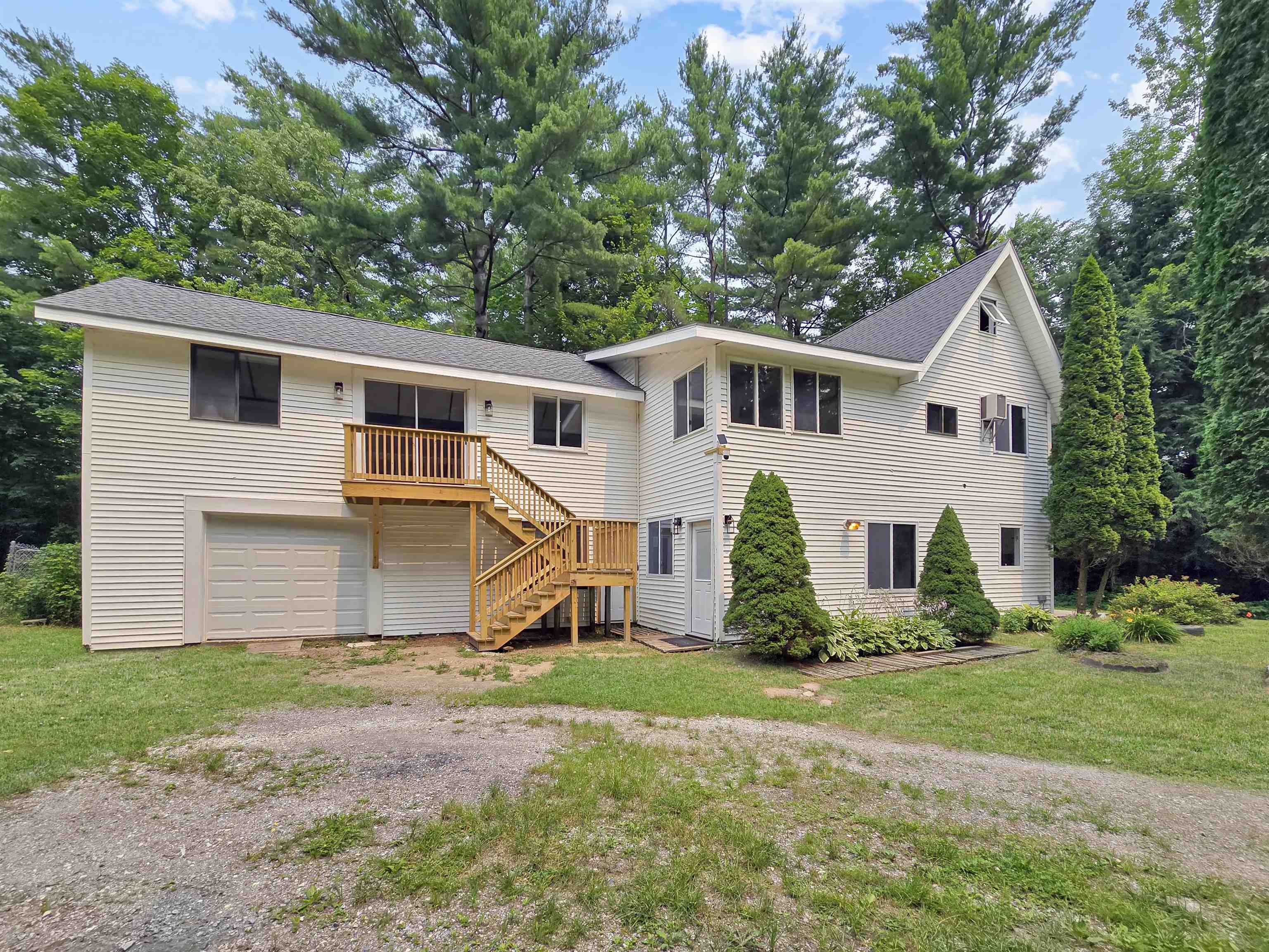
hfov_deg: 106.2
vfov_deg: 89.9
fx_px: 477
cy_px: 476
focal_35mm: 13
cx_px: 634
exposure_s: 1/1650
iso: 50
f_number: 2.2
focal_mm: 2.2
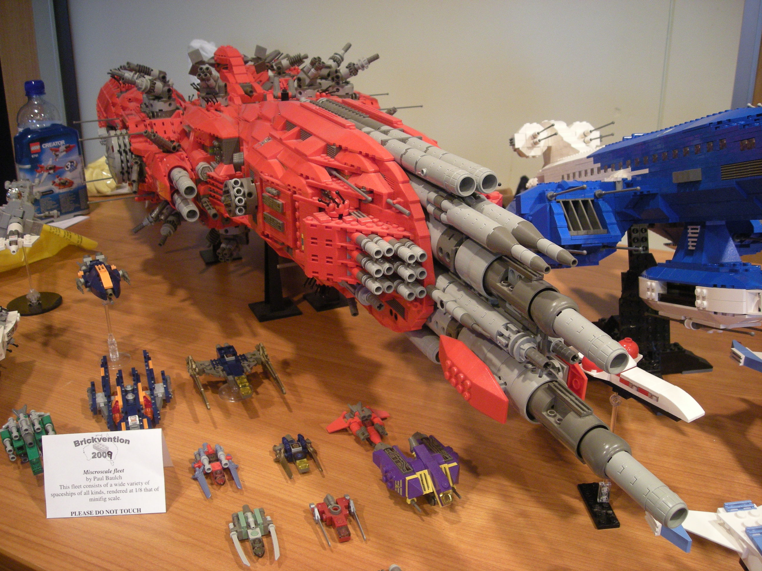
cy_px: 286
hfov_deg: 52.6
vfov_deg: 40.7
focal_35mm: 35
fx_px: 770
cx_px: 381
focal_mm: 5.7
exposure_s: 1/7.9
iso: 187
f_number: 2.8
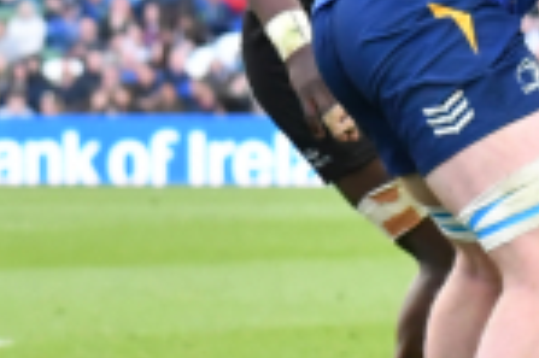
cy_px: -515
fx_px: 11800
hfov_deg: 2.6
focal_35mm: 789
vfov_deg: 1.7
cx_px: 1013
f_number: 4
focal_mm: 98
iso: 3600
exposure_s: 1/1600
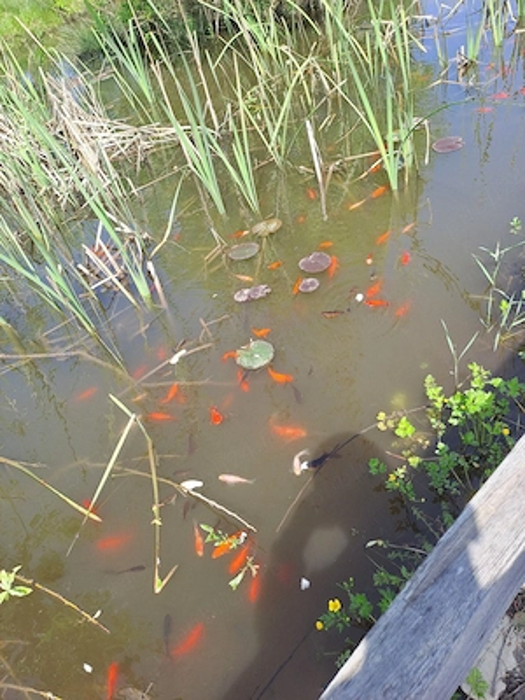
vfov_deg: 69.4
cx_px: 262
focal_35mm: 25
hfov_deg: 54.9
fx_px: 506
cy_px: 350
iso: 32
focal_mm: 4.65
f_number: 1.8
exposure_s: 1/500
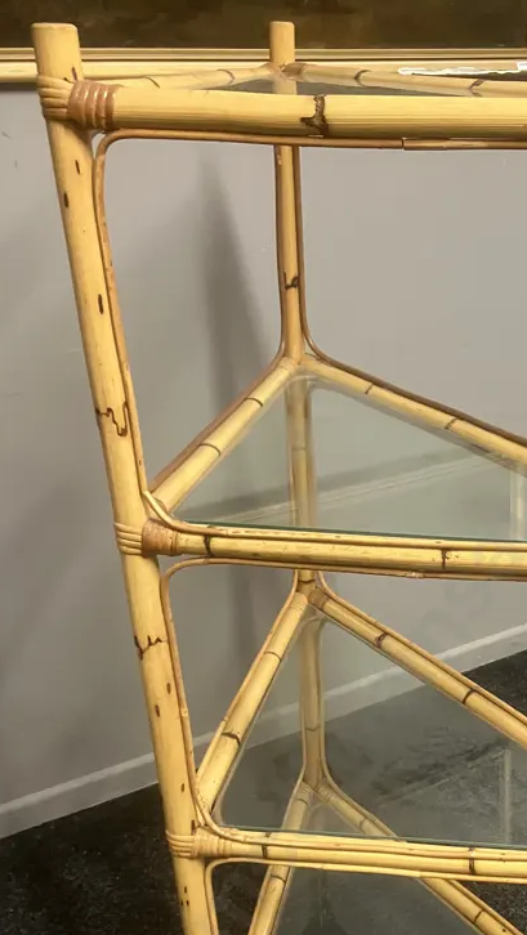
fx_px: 1067
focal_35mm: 43
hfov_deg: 26.9
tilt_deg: -27.5
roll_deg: -0.9
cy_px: 608
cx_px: 457
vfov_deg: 46.7
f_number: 1.8
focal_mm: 3.99
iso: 320
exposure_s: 1/43
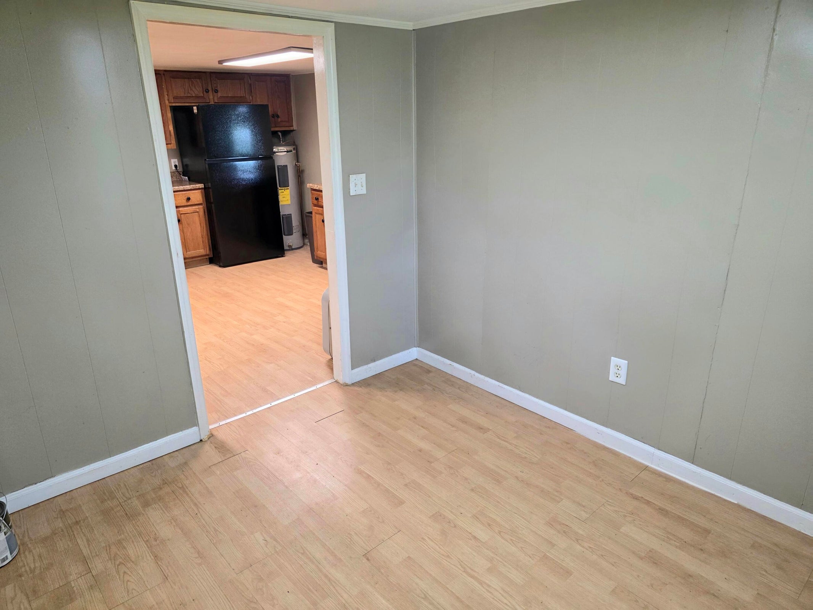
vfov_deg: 58.9
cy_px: 305
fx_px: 540
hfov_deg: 73.9
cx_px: 406
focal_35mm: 23
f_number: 1.7
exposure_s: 1/120
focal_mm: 6.3
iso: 320
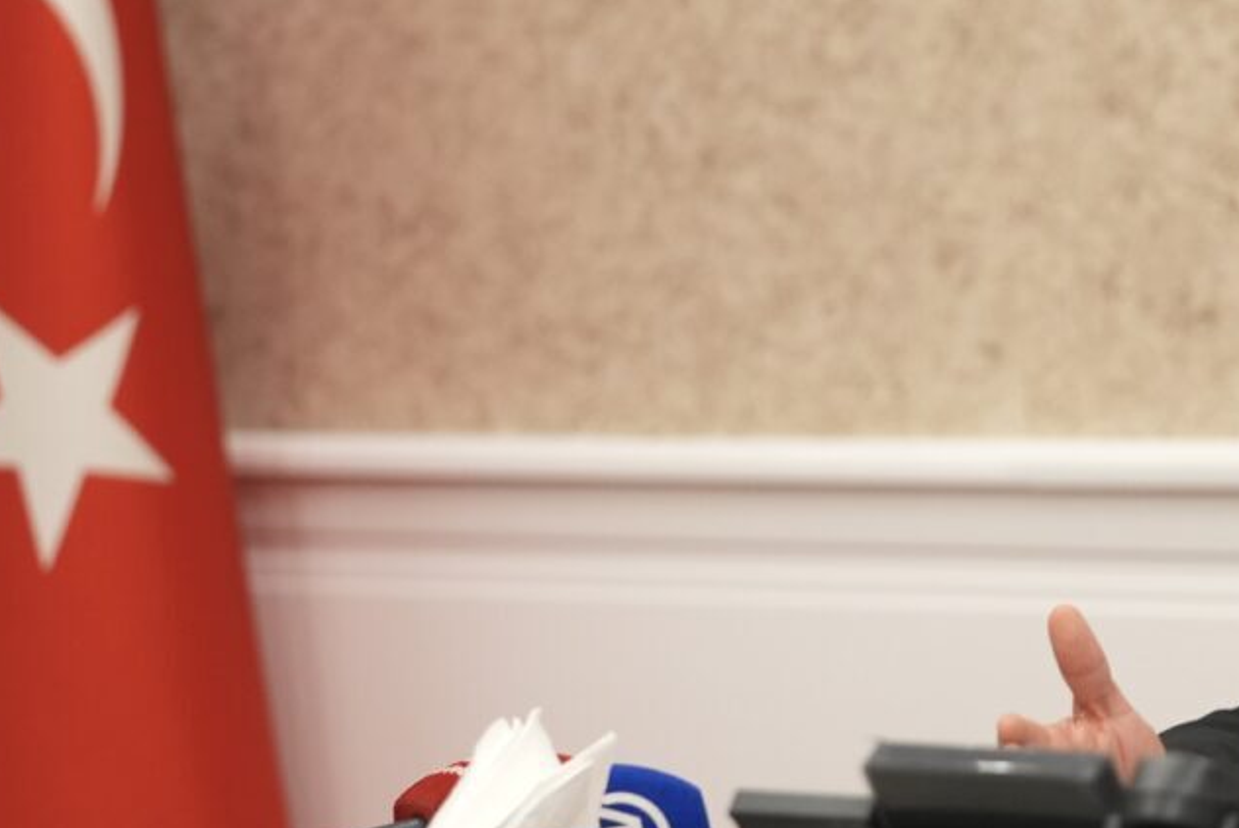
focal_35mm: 168
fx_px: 5784
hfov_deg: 12.2
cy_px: 327
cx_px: 1072
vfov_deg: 8.2
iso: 2000
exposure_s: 1/100
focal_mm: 83
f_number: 2.8
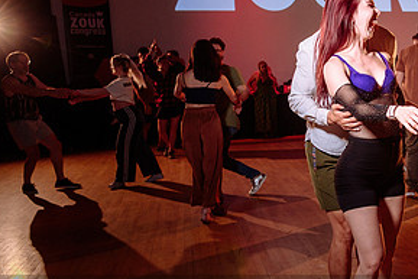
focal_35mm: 51
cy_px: 139
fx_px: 592
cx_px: 425
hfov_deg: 35.0
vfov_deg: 26.5
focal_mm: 24
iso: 800
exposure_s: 1/60
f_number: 2.8
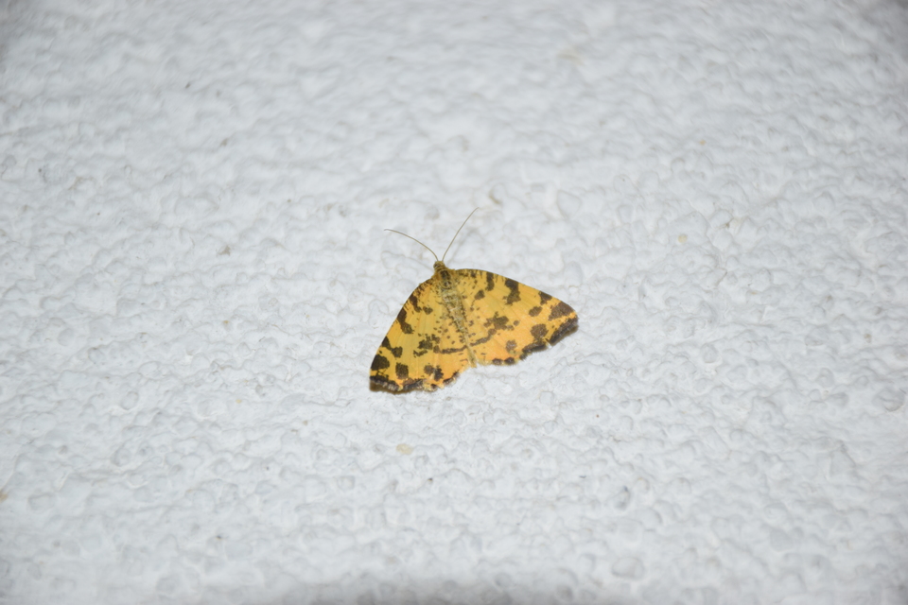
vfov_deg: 6.5
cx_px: 454
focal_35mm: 210
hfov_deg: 9.8
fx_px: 5296
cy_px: 302
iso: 400
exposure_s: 1/60
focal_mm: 140
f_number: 6.3
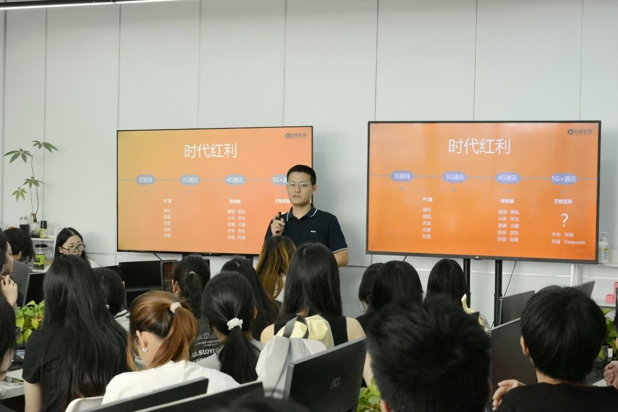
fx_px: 1159
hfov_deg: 29.9
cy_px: 206
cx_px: 309
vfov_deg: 20.2
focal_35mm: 68
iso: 3200
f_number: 6.7
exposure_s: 1/180
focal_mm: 45
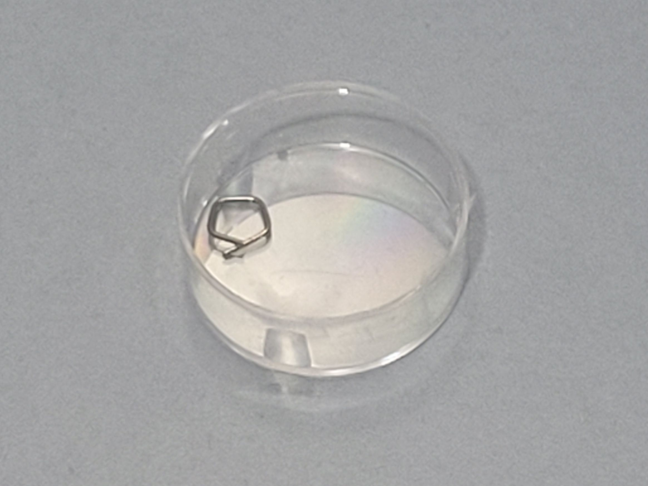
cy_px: 243
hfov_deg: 65.3
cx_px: 323
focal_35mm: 27
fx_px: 505
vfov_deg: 51.4
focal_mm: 5.4
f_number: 1.8
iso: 160
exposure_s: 1/100
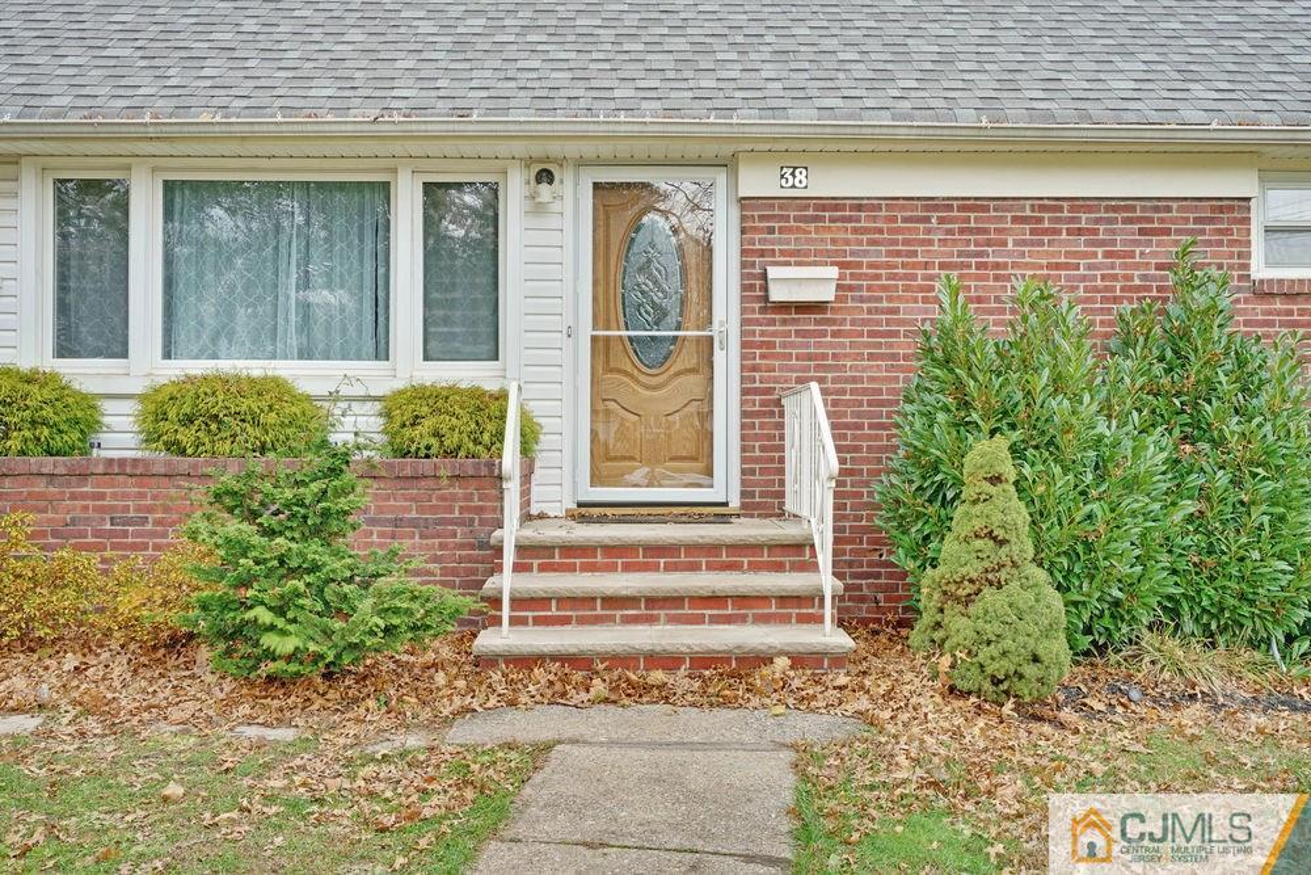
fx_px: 1129
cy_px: 438
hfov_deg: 60.3
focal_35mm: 31
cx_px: 656
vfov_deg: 42.3
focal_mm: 31
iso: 100
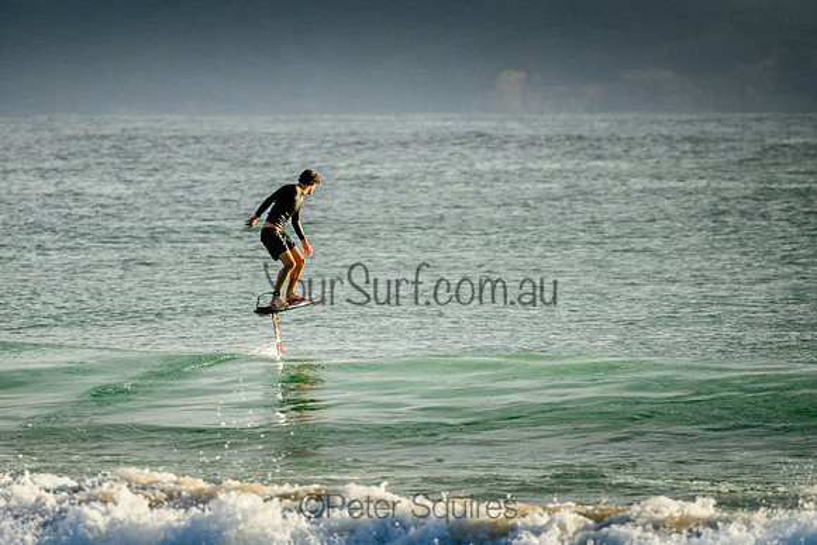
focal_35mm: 550
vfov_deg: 2.5
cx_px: 381
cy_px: 283
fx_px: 12486
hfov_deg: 3.7
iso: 1250
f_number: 5.6
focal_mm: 400
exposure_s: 1/3200
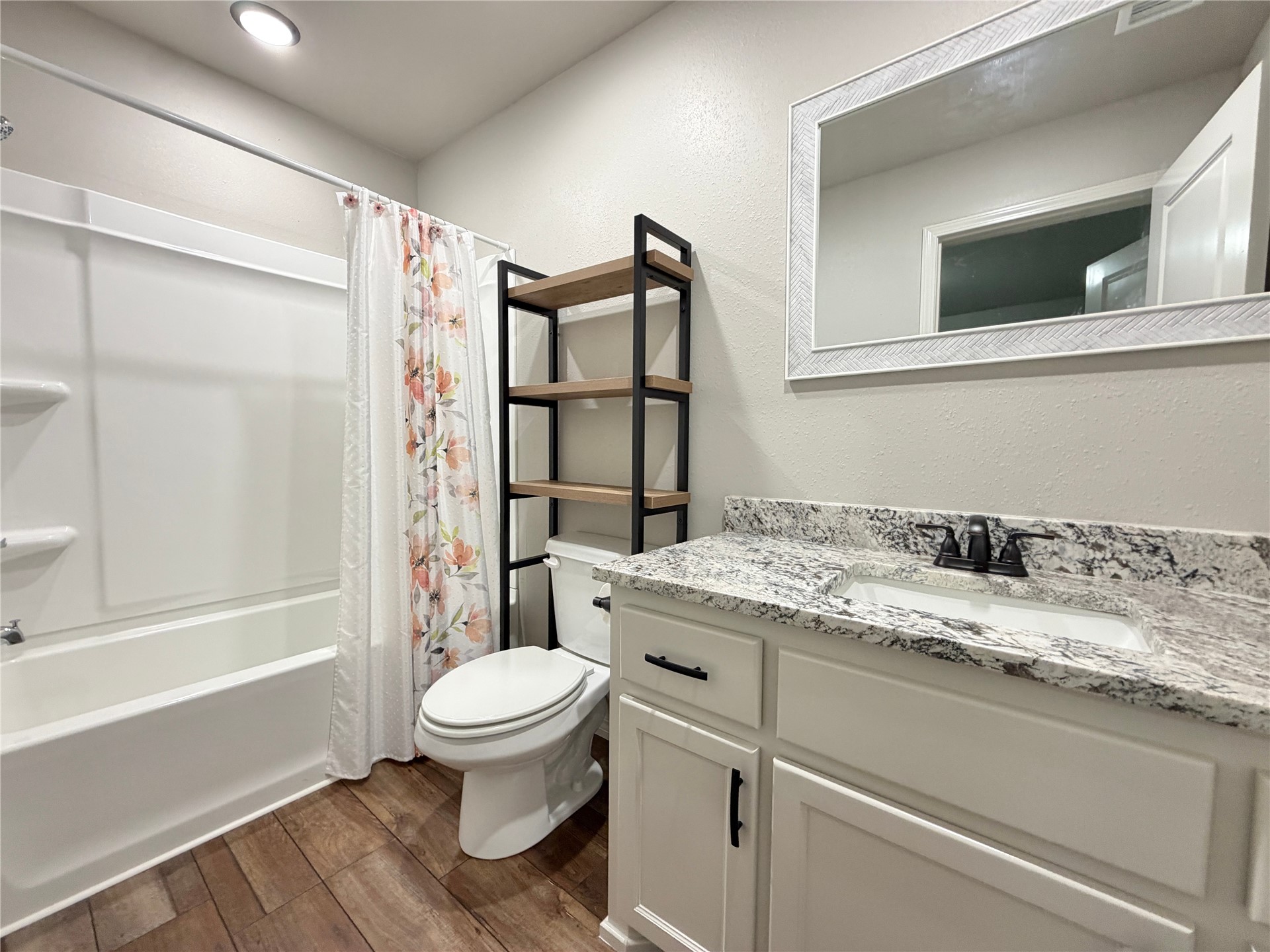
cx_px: 635
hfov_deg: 102.1
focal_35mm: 14
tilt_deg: -3.9
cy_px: 476
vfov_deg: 85.7
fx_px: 514
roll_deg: -1.2
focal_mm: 2.22
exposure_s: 1/60
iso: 250
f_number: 2.2
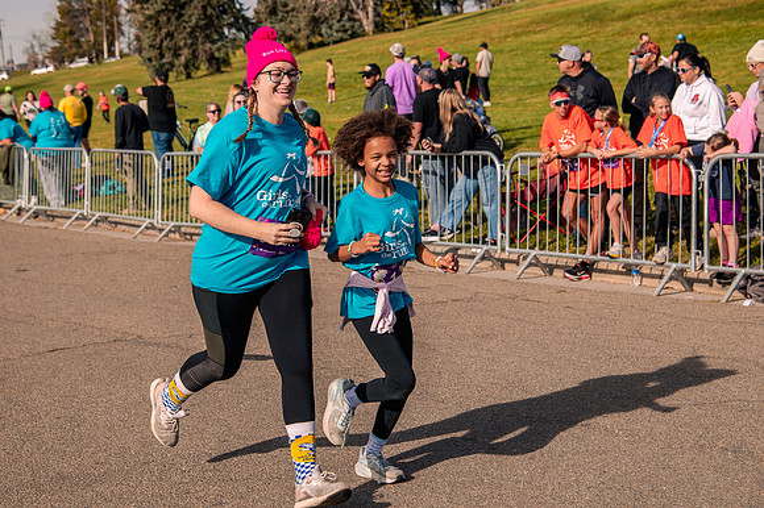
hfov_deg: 29.0
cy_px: 192
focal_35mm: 70
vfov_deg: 19.5
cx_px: 381
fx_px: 1478
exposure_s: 1/1250
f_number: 5
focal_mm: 55
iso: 200
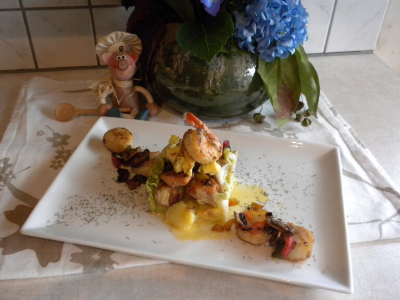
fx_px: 428
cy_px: 150
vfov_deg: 38.7
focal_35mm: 37
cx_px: 200
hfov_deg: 50.1
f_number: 3.5
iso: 400
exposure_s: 1/23.6
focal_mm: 6.6
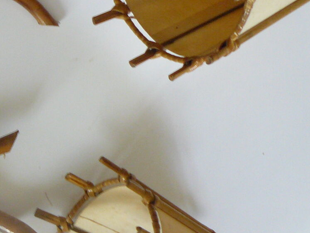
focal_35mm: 99
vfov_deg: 14.9
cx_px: -7
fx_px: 887
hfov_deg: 19.2
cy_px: 111
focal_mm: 6
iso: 200
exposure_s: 1/30
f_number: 2.8
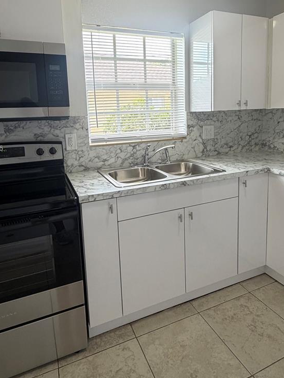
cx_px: 140
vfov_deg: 73.0
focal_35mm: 23
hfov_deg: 58.9
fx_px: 251
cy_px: 149
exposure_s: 1/120
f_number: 2.2
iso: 200
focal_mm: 2.22
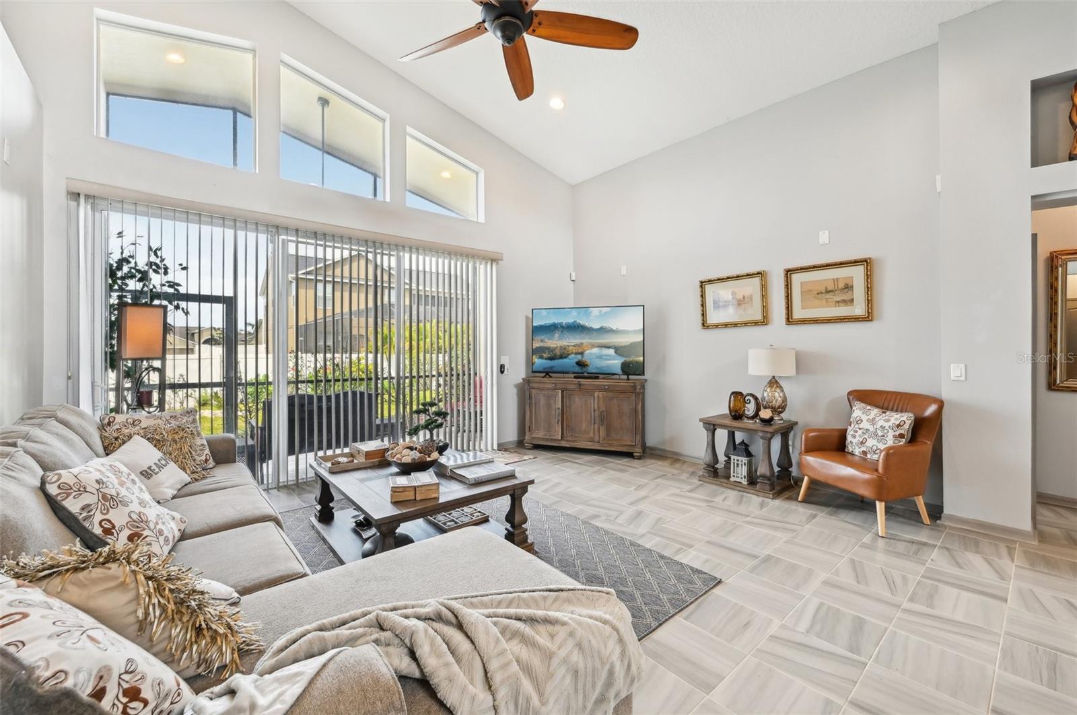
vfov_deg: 81.1
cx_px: 538
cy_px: 358
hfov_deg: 104.3
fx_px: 418
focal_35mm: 14
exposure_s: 1/50
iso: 400
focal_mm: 14
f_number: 8
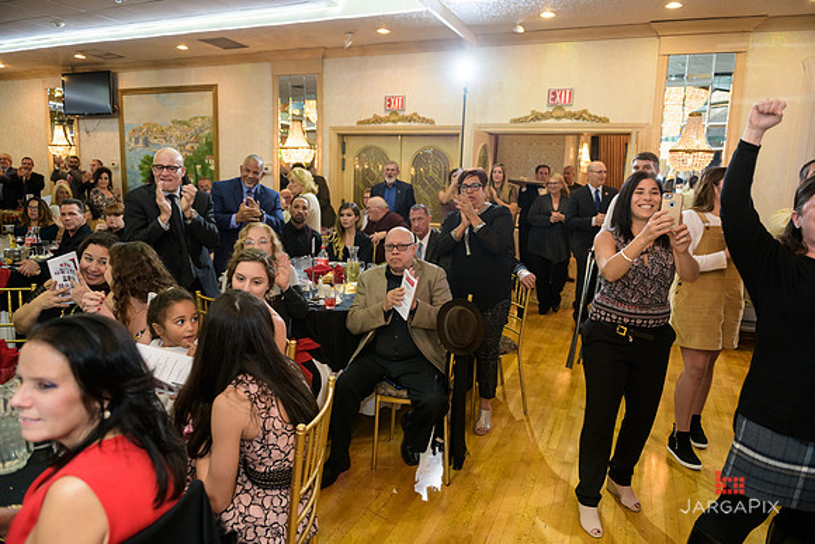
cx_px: 408
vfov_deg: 53.2
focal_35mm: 24
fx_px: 543
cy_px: 272
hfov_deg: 73.7
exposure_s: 1/125
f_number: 3.2
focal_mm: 24
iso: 1000
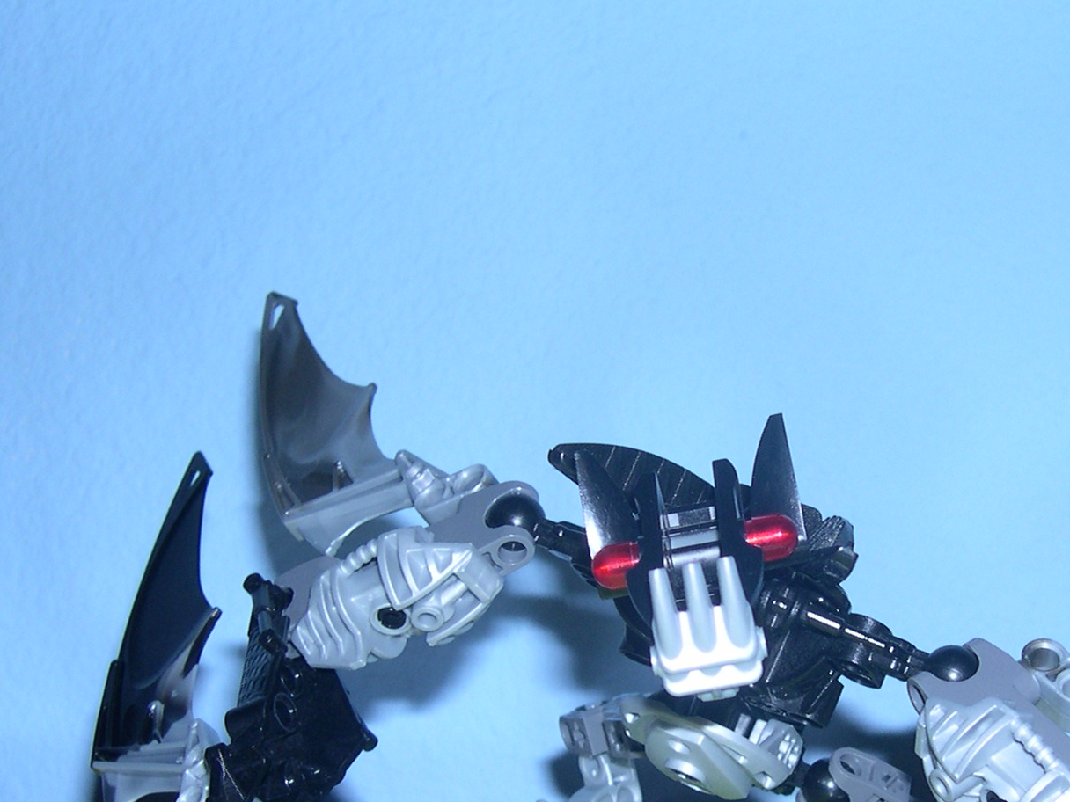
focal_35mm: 71
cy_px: 579
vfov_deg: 20.6
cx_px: 733
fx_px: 2195
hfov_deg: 27.2
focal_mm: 8
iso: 100
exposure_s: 1/60
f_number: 2.8
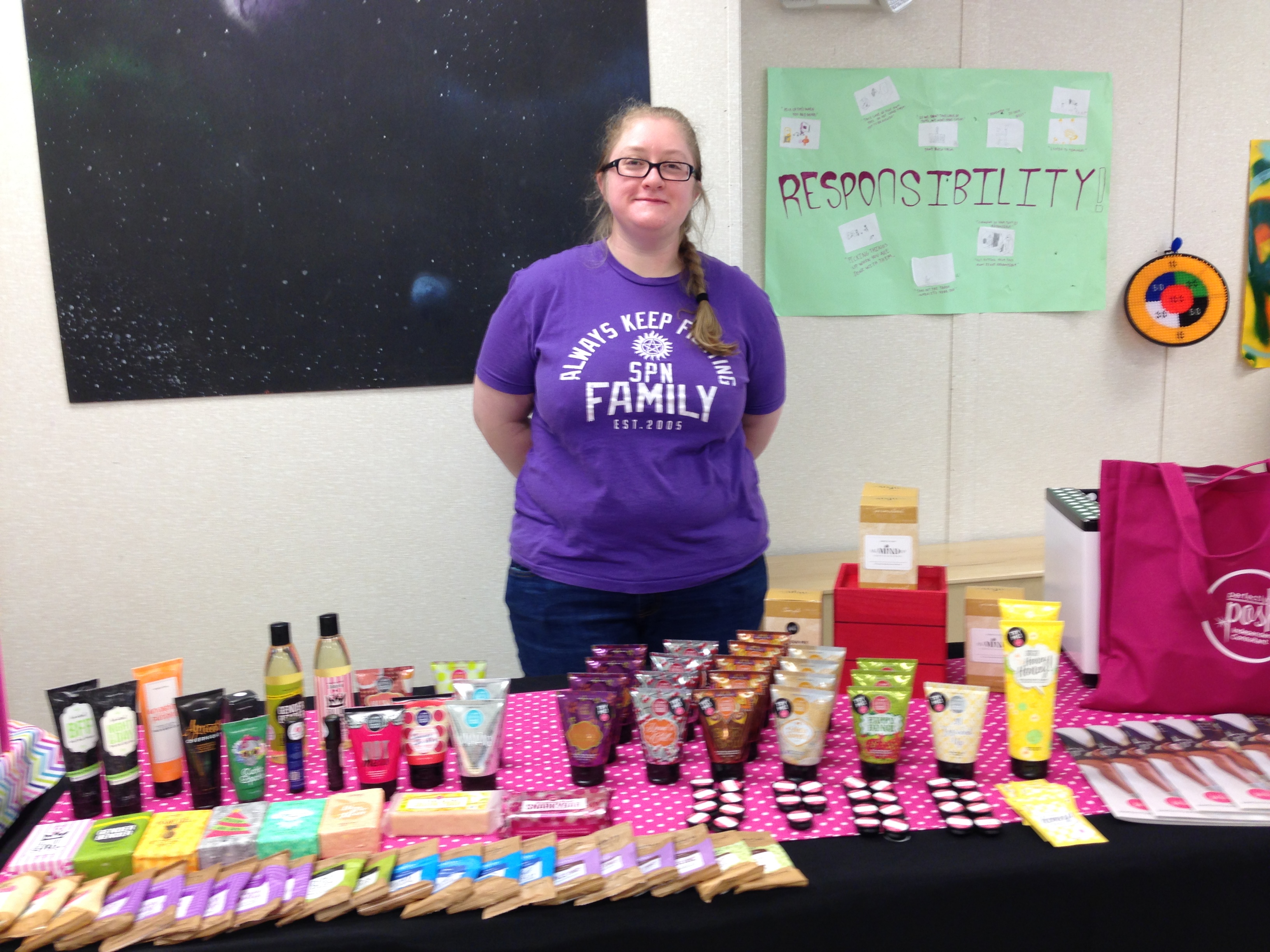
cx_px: 635
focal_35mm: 33
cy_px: 476
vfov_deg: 42.9
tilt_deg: -11.5
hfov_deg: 55.4
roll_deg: -0.2
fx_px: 1211
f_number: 2.4
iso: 50
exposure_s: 1/20
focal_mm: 4.12
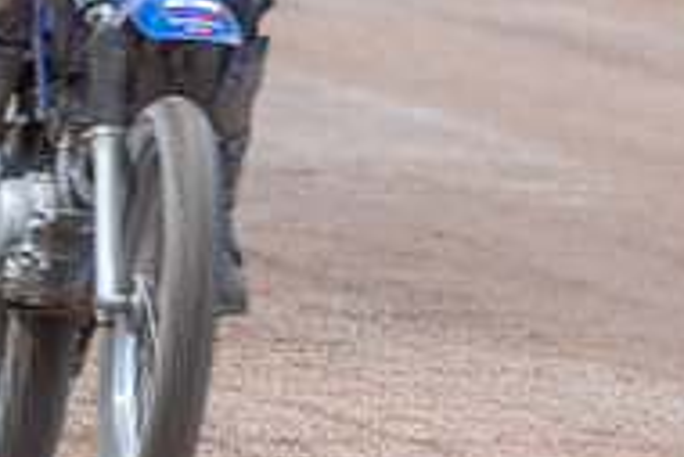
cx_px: -32
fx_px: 44835
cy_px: 32
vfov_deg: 0.6
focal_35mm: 2358
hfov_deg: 0.9
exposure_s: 1/250
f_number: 8
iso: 100
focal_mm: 460
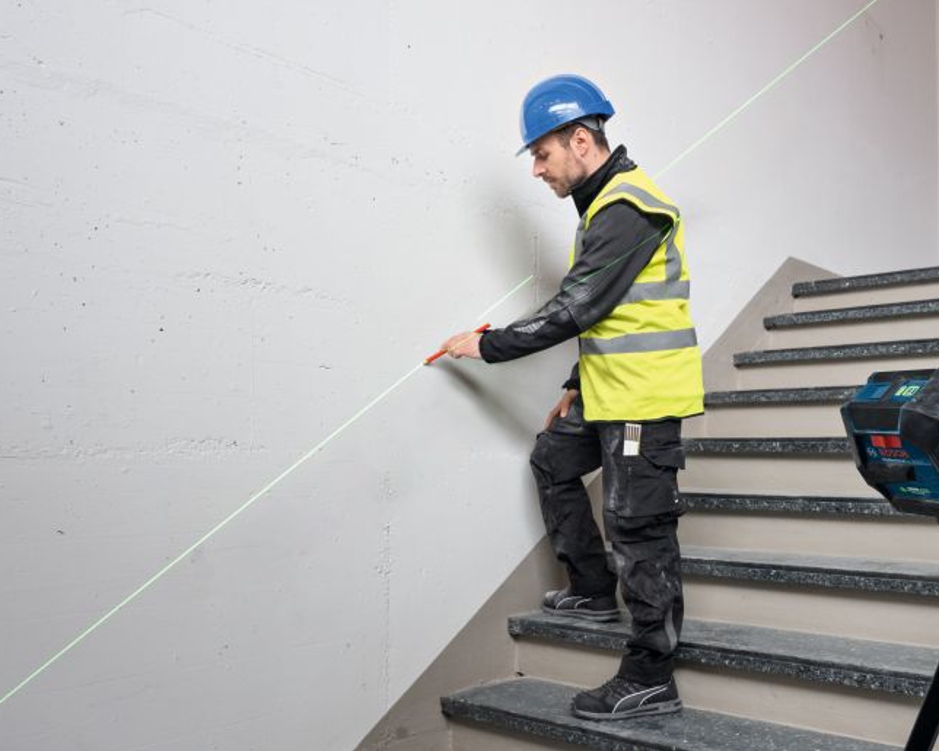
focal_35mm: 35
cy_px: 437
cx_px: 593
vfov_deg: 42.1
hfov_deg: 51.0
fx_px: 973
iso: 2000
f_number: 9
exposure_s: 1/30
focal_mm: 24
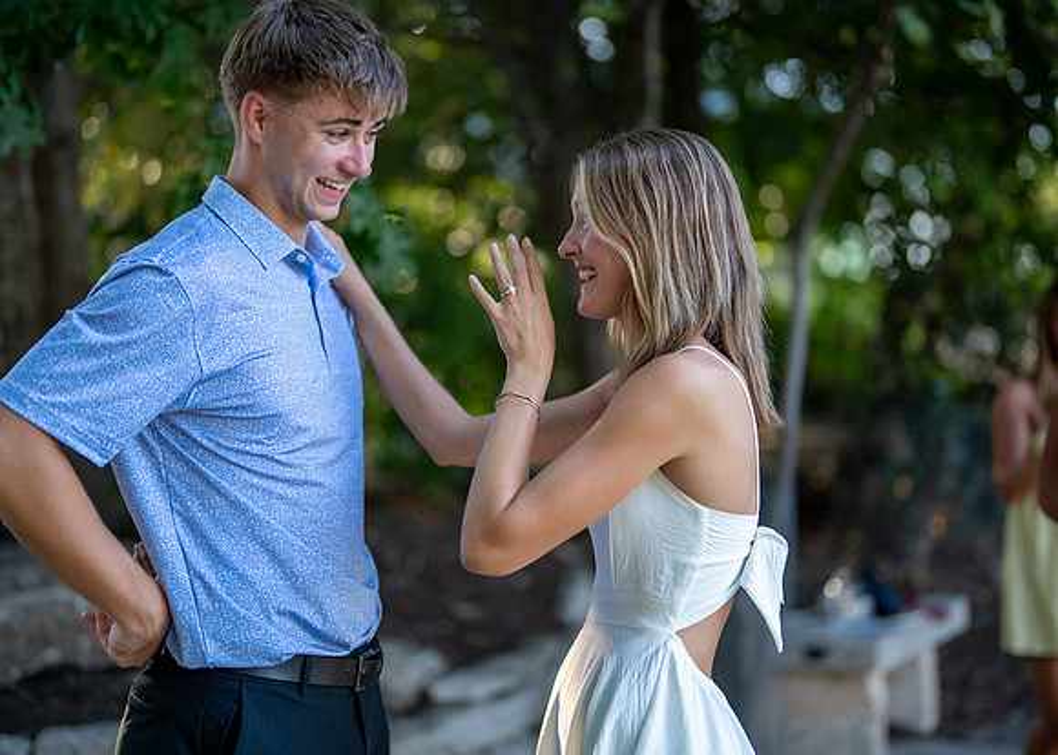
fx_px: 1645
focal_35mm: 55
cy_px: 377
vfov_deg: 25.9
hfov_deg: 35.7
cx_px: 535
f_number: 1.2
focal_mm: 50
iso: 2000
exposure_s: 1/6400
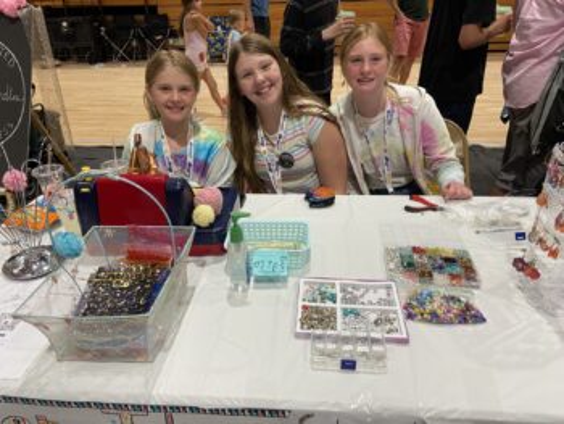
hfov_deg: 67.3
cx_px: 282
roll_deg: +1.9
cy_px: 212
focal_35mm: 26
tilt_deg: -28.0
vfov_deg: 53.1
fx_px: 424
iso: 80
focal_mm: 4.25
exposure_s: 1/60
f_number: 1.8
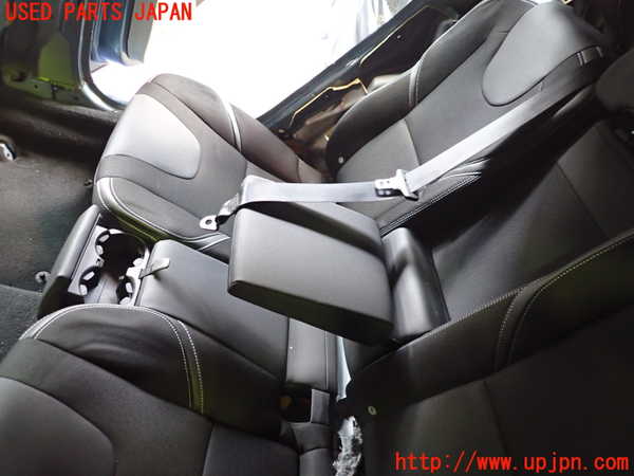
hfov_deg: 69.4
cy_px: 238
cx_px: 317
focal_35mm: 25
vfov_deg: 54.9
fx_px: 458
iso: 500
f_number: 2
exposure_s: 1/30
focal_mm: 4.5
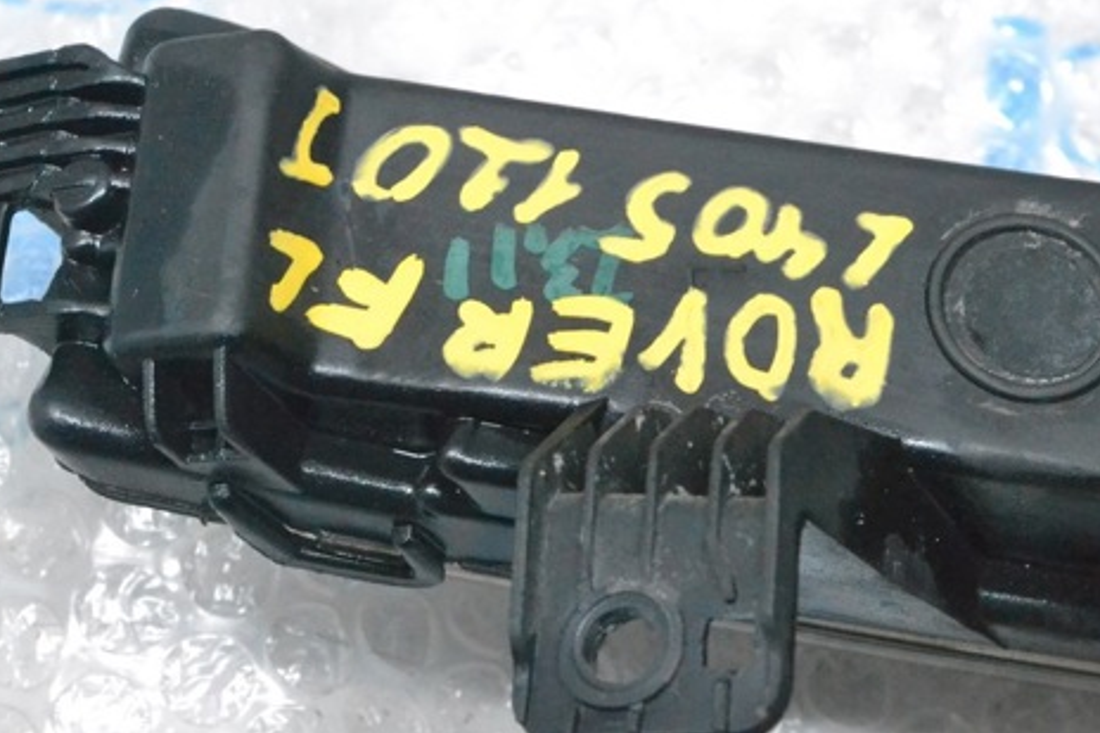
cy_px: 330
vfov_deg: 12.0
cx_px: 538
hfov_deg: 18.0
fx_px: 3472
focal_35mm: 114
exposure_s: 1/160
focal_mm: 55
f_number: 9
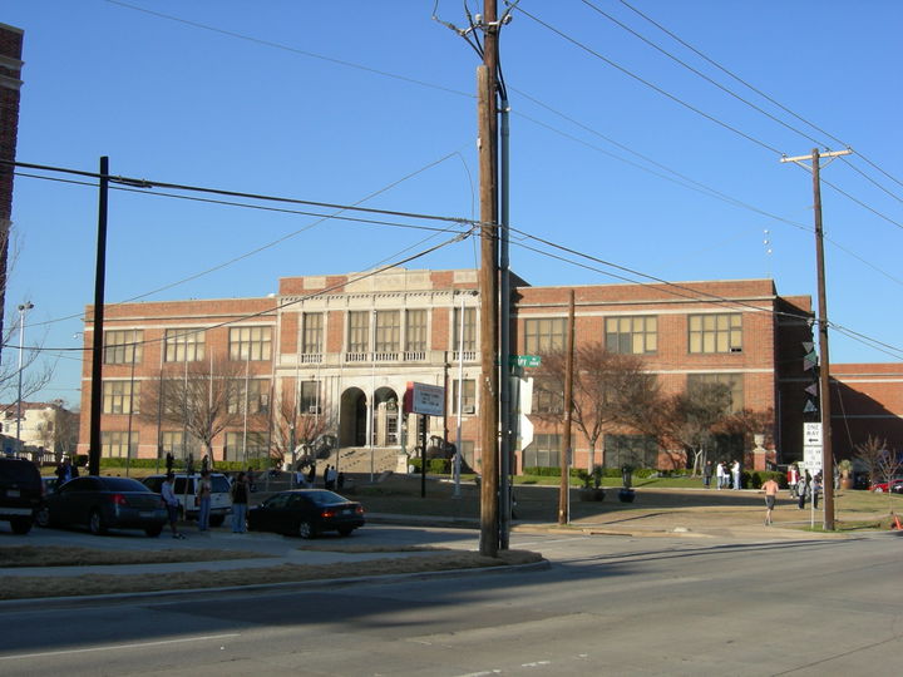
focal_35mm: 44
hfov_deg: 42.9
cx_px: 452
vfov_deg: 32.9
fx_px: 1148
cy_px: 338
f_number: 6.5
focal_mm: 9.1
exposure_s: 1/193
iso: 64
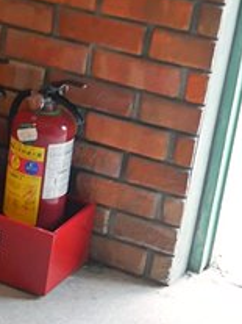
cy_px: 185
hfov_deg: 9.2
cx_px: -341
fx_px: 1353
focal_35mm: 145
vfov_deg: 13.6
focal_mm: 15
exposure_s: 1/60
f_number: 3.6
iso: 640
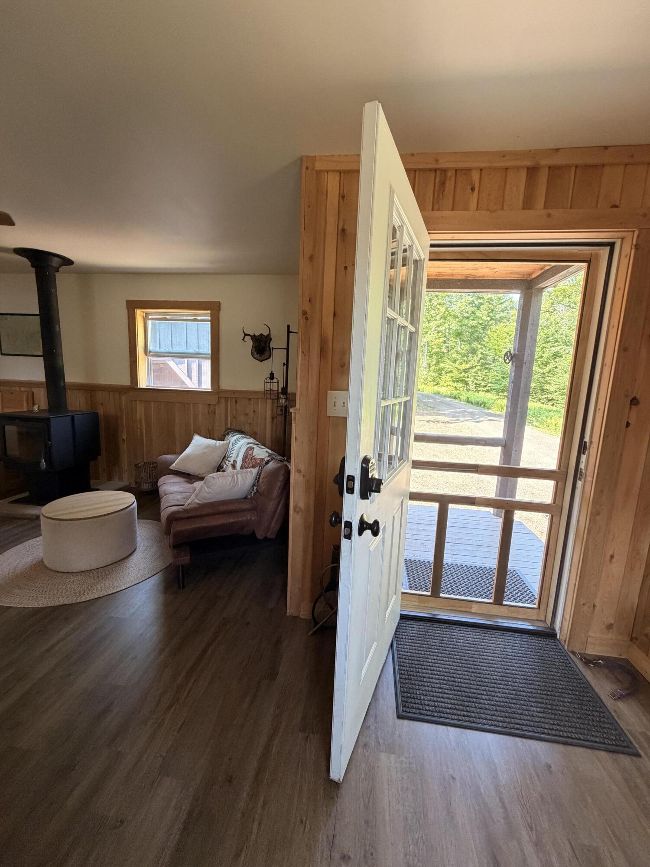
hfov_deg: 85.7
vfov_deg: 102.1
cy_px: 434
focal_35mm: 14
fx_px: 351
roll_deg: -2.7
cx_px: 325
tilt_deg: -8.9
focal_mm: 2.22
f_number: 2.2
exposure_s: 1/96
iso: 320
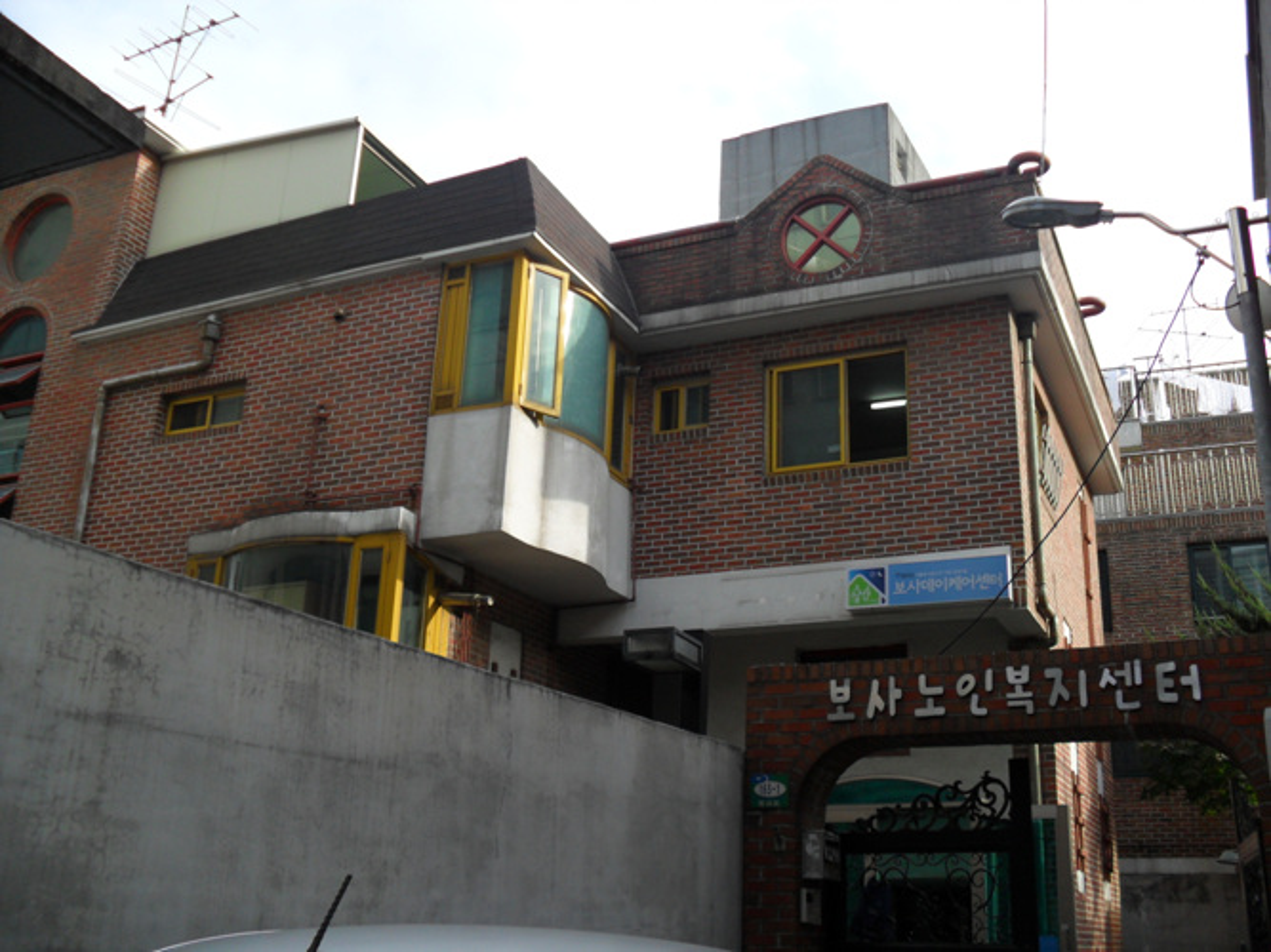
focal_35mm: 35
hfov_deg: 52.6
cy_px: 476
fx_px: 1285
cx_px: 636
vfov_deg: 40.7
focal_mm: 6.3
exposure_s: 1/500
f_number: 3
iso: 80
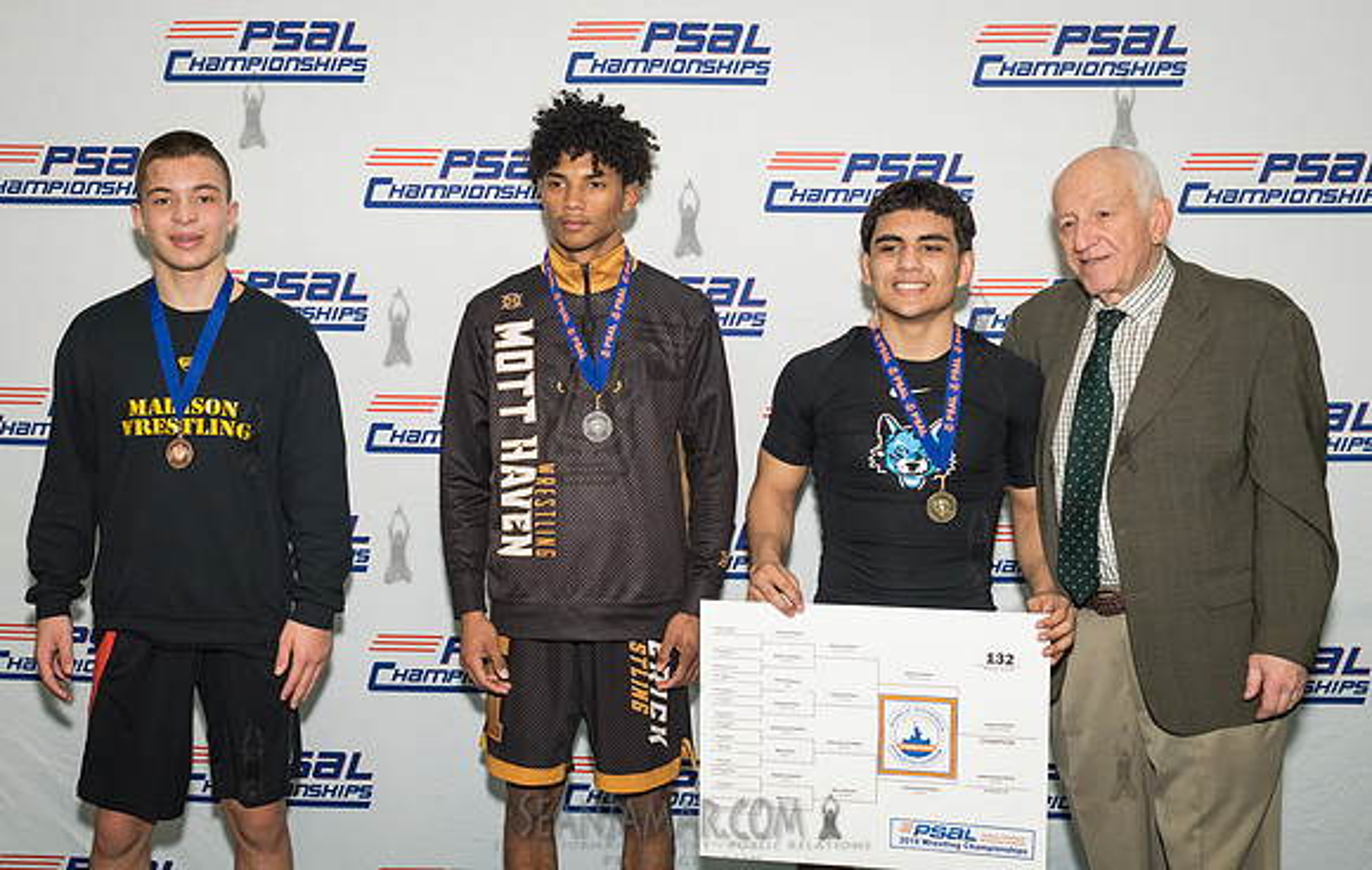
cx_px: 610
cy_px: 420
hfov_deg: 43.2
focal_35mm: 46
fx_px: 1728
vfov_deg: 28.3
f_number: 5
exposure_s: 1/250
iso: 1600
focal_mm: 35
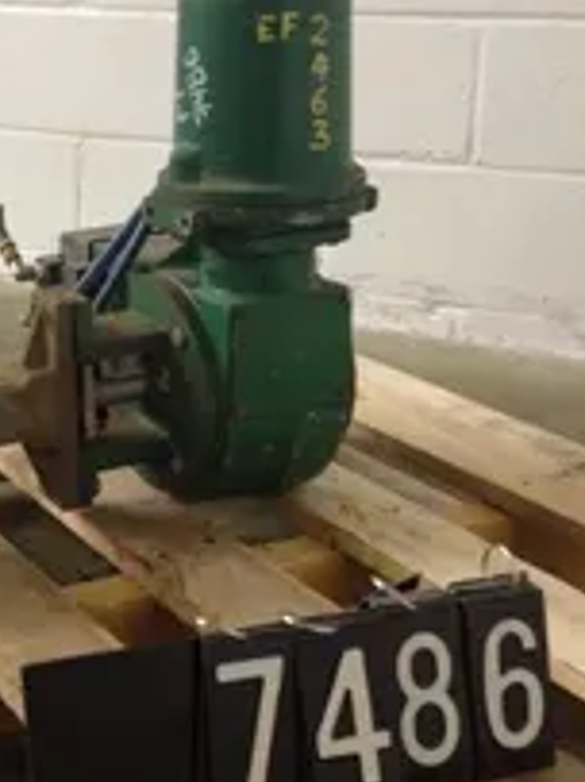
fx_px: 1556
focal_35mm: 69
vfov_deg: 28.2
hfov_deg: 20.9
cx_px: 69
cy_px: 366
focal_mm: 4.28
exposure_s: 1/20
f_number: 2.4
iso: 160
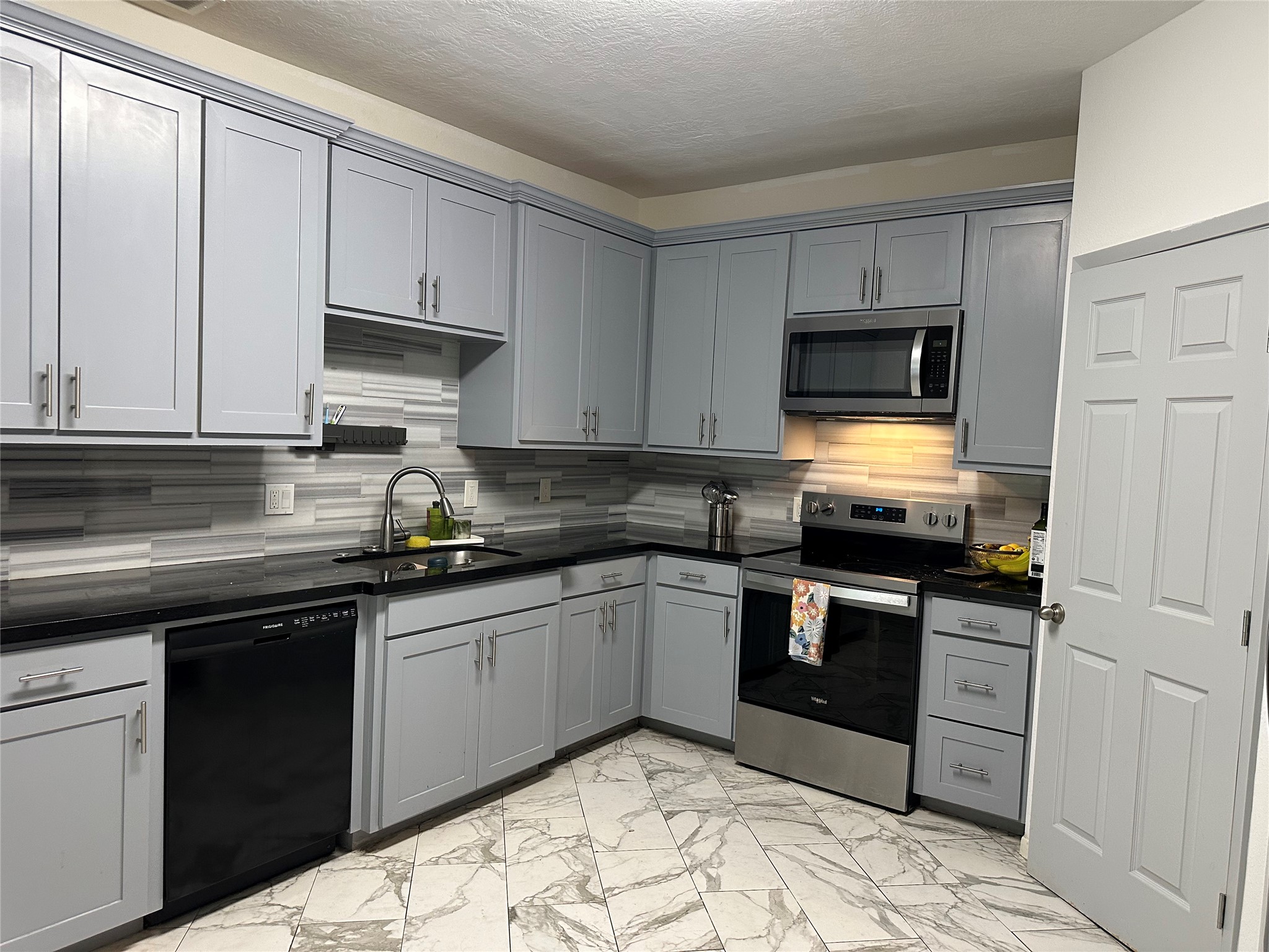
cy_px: 476
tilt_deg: -3.5
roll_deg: -1.9
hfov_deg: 71.6
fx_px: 880
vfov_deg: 56.8
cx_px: 634
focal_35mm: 24
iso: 320
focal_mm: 6.86
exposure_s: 1/60
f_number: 1.78
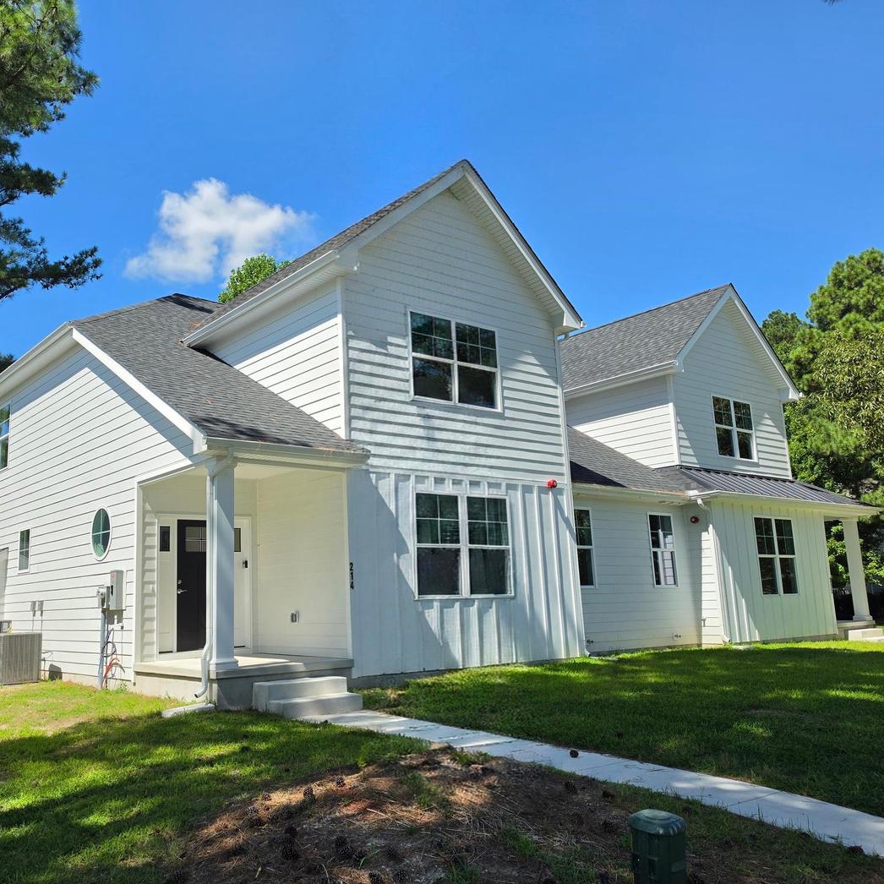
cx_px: 331
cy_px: 454
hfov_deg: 56.6
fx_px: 809
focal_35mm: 28
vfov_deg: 57.3
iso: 64
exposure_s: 1/6806
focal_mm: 6.5
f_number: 1.4
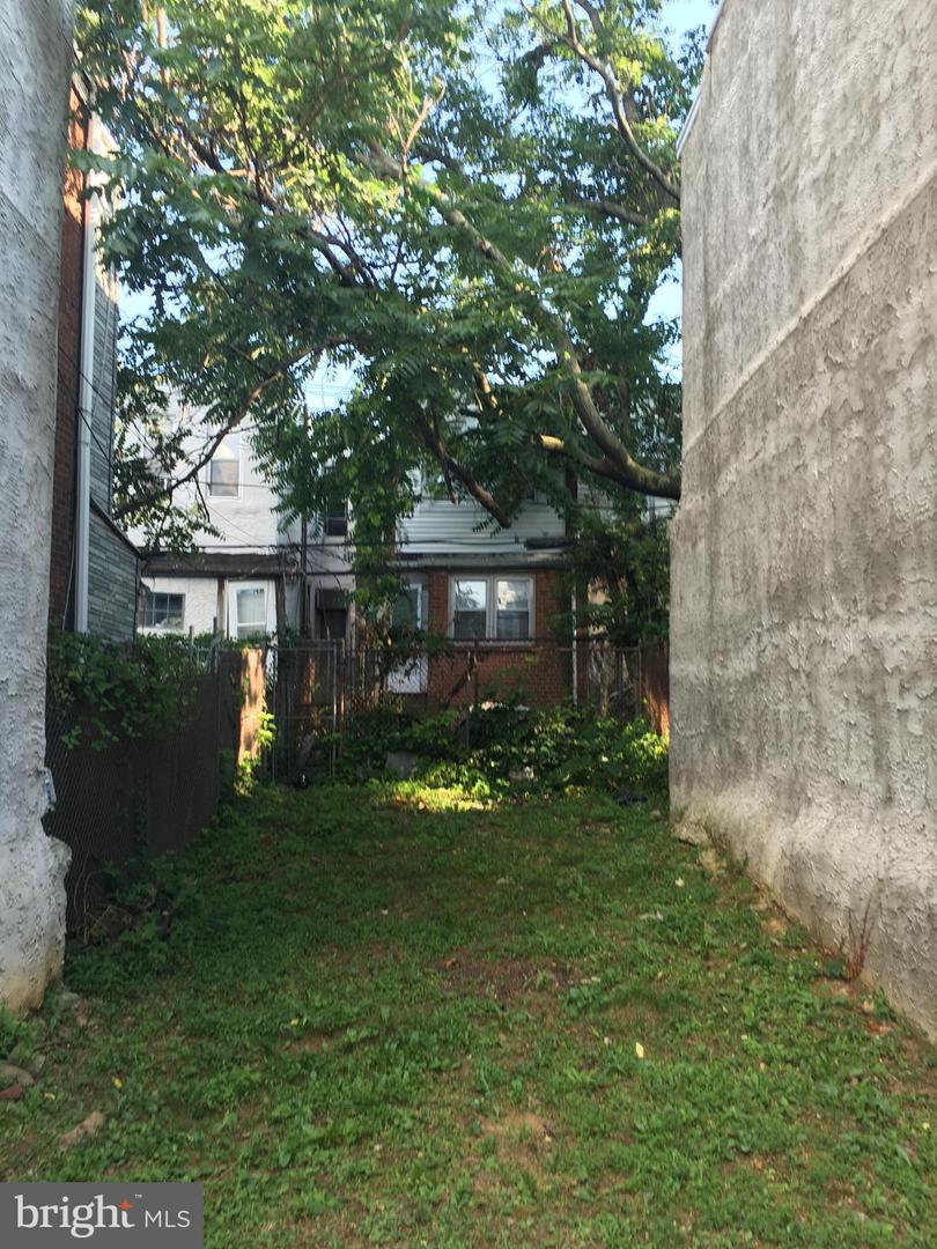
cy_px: 624
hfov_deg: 48.2
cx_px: 468
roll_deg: -0.6
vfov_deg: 61.7
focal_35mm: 29
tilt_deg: +4.9
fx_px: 1047
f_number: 2.2
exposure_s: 1/60
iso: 25
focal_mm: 4.15
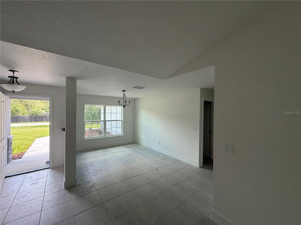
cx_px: 150
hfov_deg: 102.1
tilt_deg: +1.5
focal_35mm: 14
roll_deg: +0.0
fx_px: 122
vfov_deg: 85.7
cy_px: 112
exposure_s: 1/121
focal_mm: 2.22
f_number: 2.2
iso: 160
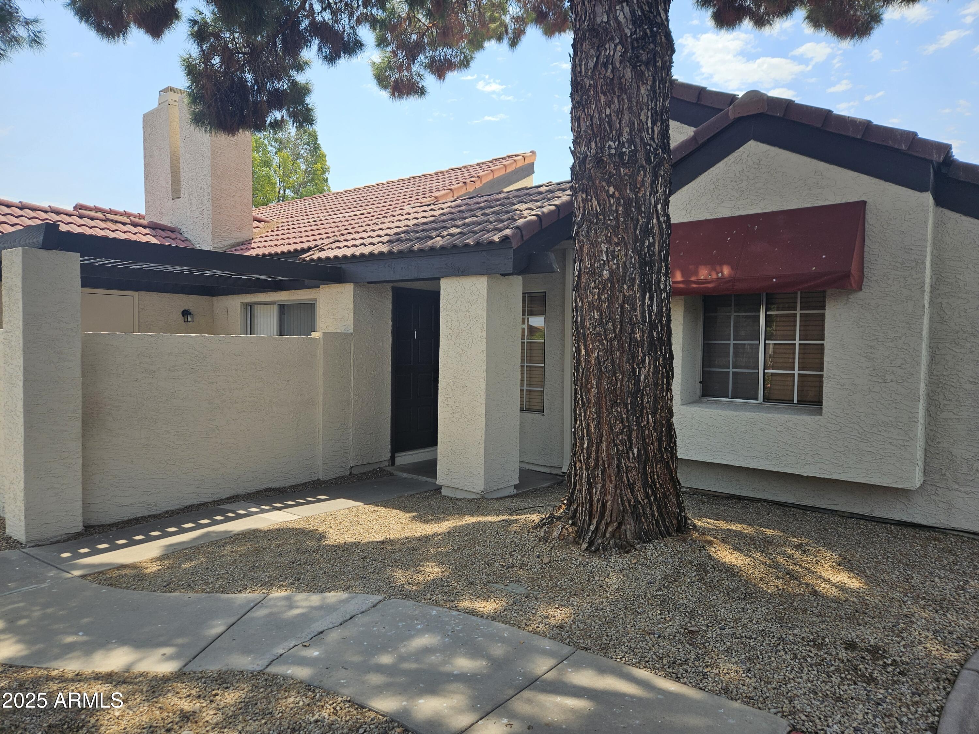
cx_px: 490
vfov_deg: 58.9
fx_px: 650
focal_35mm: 23
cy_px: 367
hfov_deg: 73.9
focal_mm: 5.4
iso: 25
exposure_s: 1/1199
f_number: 1.8
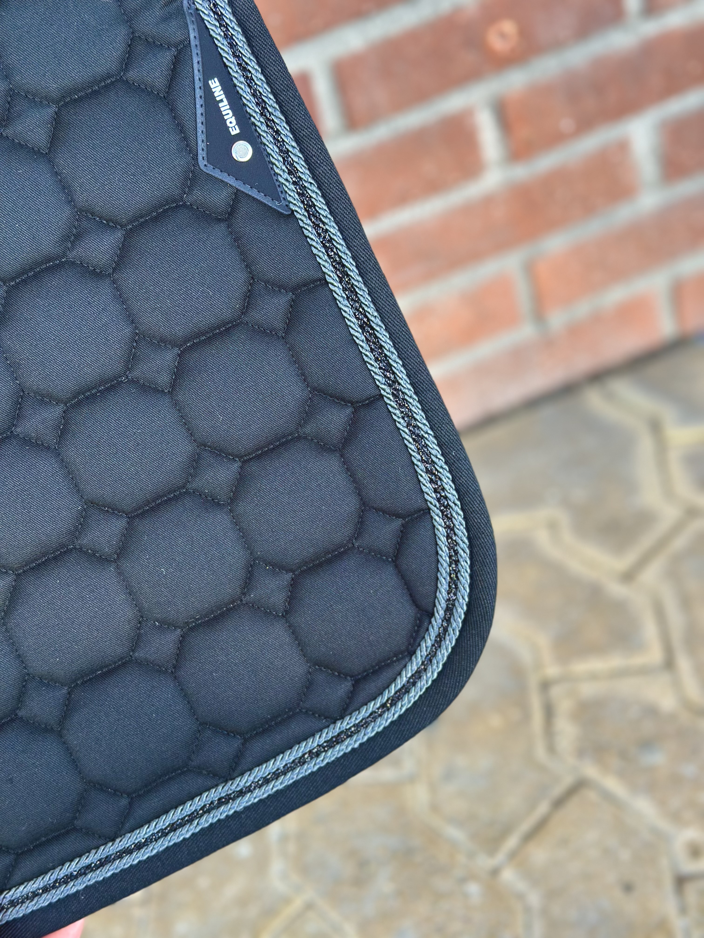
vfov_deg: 39.7
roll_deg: +17.1
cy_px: 469
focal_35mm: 48
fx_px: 1302
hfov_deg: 30.3
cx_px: 352
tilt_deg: -36.5
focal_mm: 6.86
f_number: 1.78
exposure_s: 1/176
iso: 80
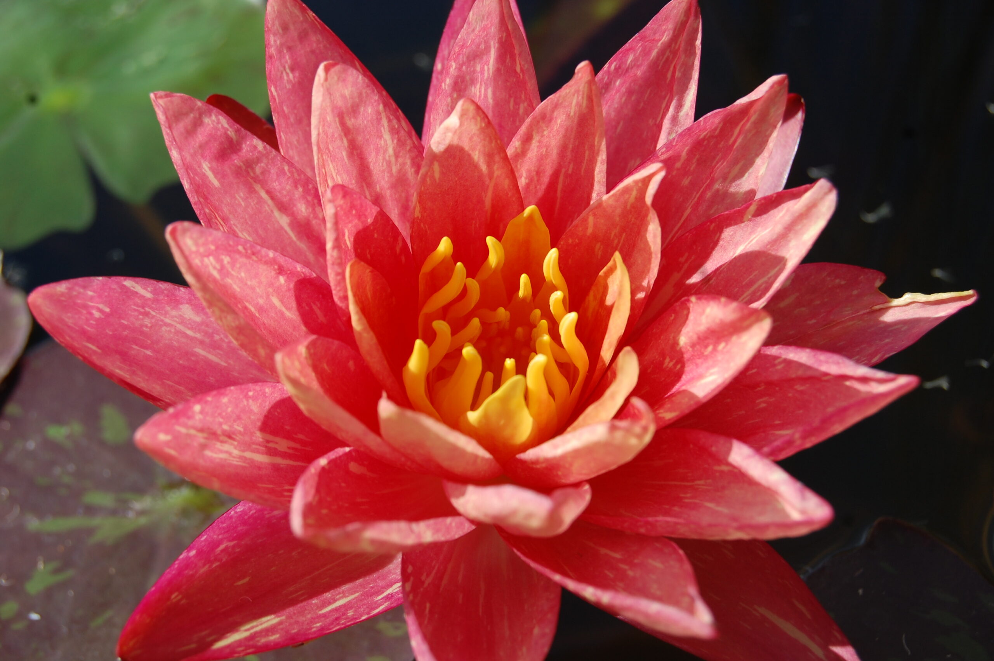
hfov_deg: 29.9
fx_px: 1862
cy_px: 330
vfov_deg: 20.1
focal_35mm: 68
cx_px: 497
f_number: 10
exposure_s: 1/400
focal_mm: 45
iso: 200
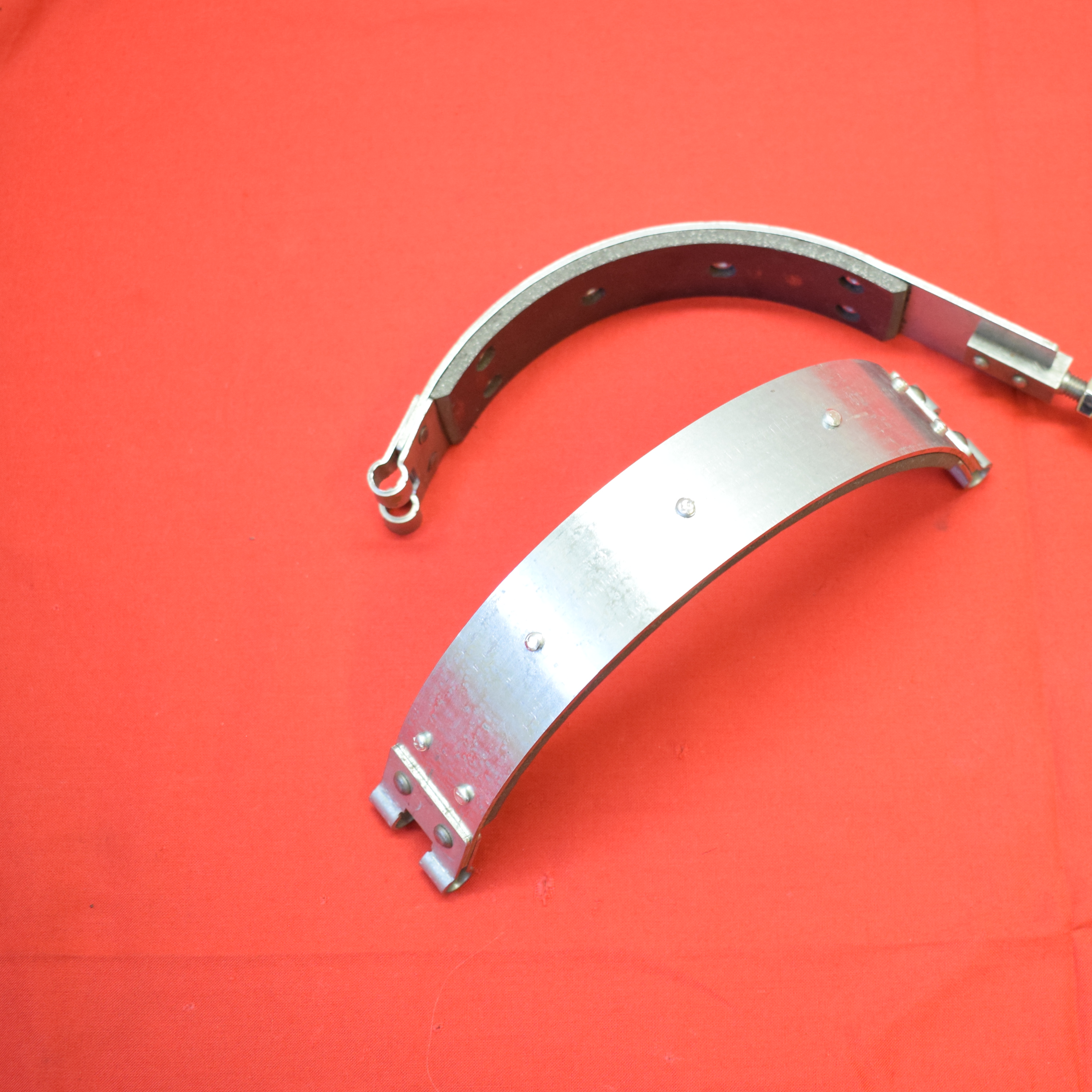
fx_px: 1843
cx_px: 746
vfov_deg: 33.0
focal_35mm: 52
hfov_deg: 32.7
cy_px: 546
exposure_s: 1/60
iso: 1250
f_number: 5
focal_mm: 27
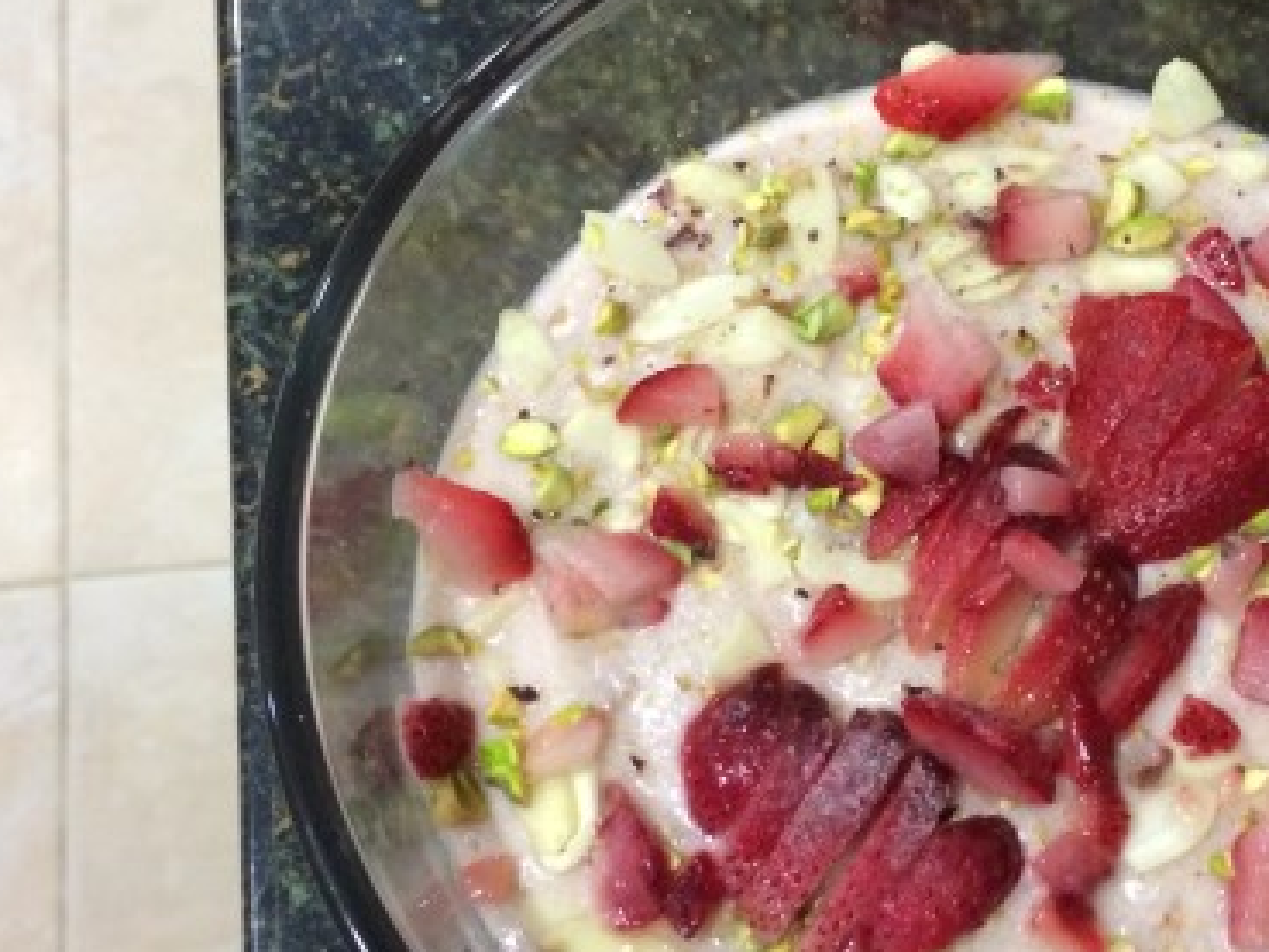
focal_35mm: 52
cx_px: 911
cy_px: 588
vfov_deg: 28.0
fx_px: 1907
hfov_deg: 36.2
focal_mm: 4.12
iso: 320
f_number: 2.2
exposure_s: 1/15
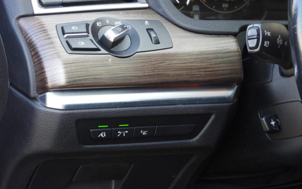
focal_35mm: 117
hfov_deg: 17.8
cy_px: 97
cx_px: 156
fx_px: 963
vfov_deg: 11.2
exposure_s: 1/60
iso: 220
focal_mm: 18.9
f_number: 4
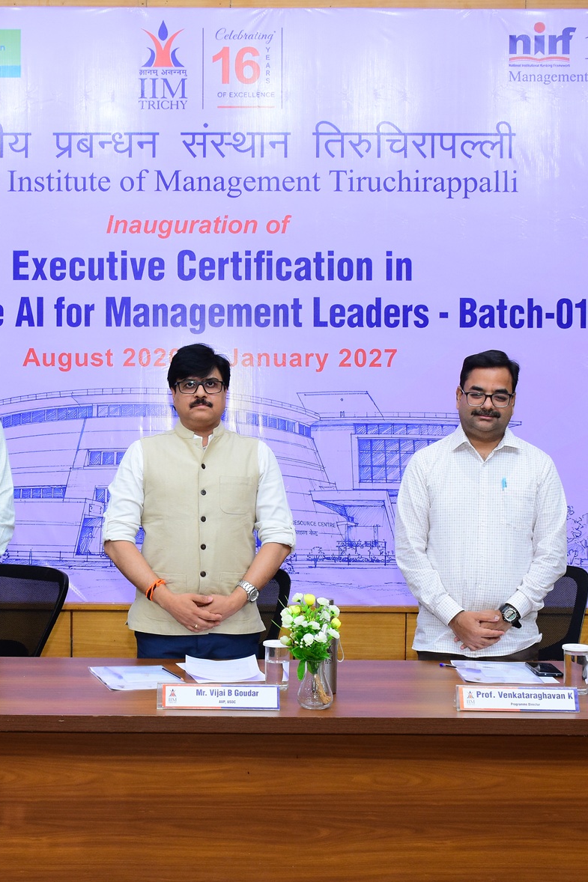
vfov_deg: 36.3
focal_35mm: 55
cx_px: 196
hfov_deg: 24.5
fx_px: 1348
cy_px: 443
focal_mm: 24
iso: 1000
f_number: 7.1
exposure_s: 1/80
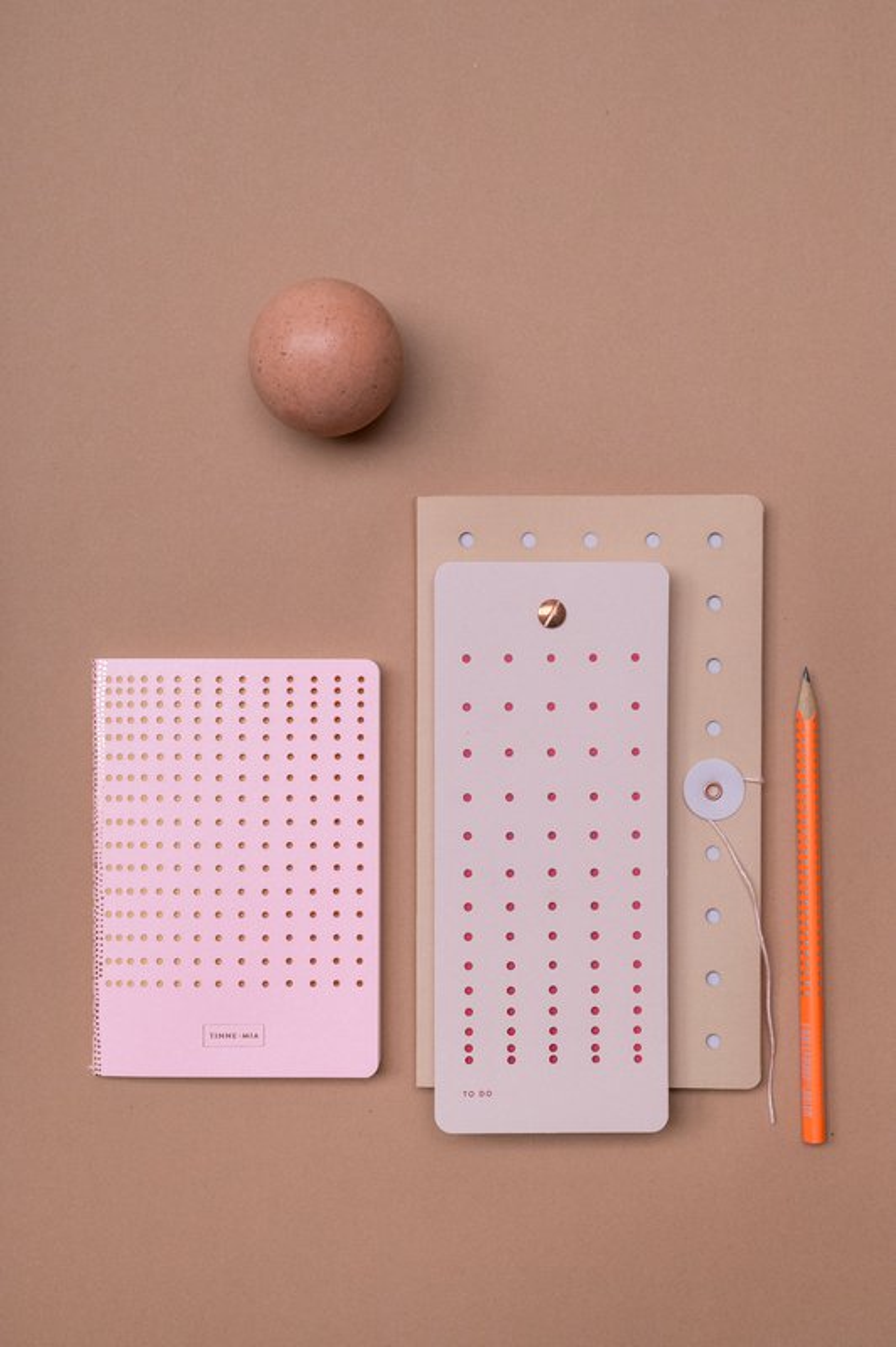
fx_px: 1870
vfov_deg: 39.6
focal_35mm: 50
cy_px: 674
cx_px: 448
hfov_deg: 26.9
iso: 3200
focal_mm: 50
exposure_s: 1/1600
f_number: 5.6
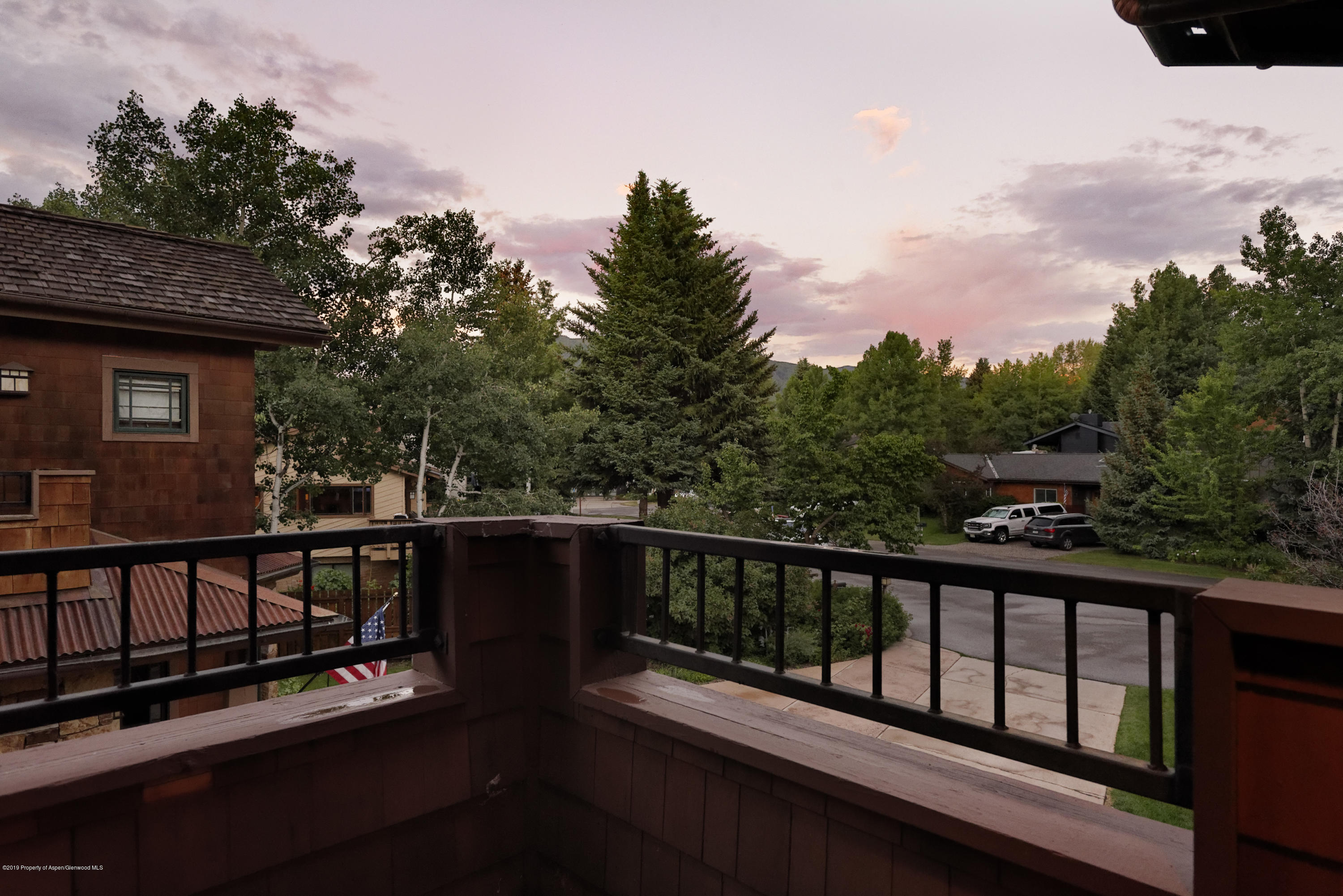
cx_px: 672
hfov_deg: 84.0
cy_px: 448
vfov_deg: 62.0
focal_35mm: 20
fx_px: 746
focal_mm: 20
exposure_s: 1/60
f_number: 7.1
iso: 1600
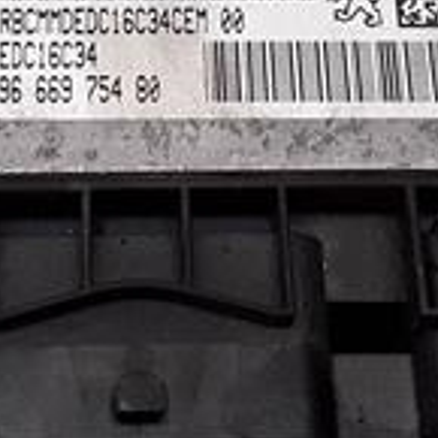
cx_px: 121
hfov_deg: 15.9
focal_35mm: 109
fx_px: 1560
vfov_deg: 15.4
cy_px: -85
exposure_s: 1/108
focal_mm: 2.91
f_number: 1.9
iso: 40
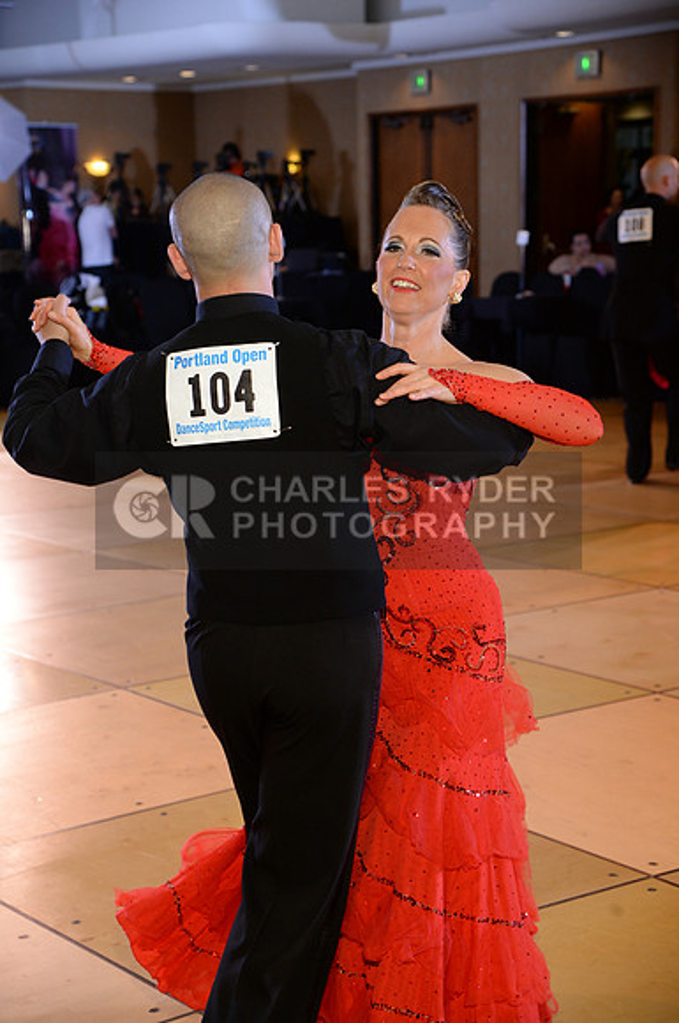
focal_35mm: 75
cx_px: 340
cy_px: 512
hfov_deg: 18.1
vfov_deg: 27.0
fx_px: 2128
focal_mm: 75
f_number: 5
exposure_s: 1/250
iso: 1600
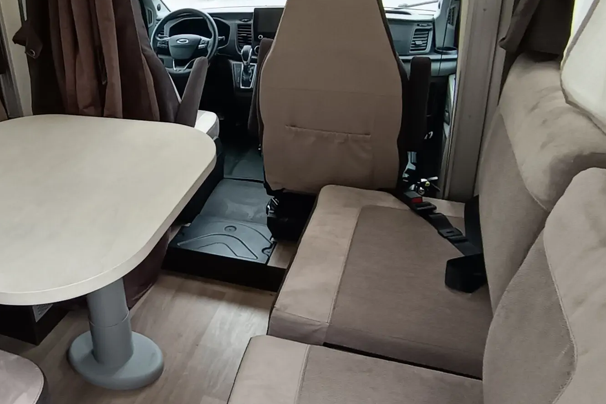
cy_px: 143
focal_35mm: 34
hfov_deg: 54.3
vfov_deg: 38.6
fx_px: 572
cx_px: 186
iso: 312
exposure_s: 1/100
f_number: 2.2
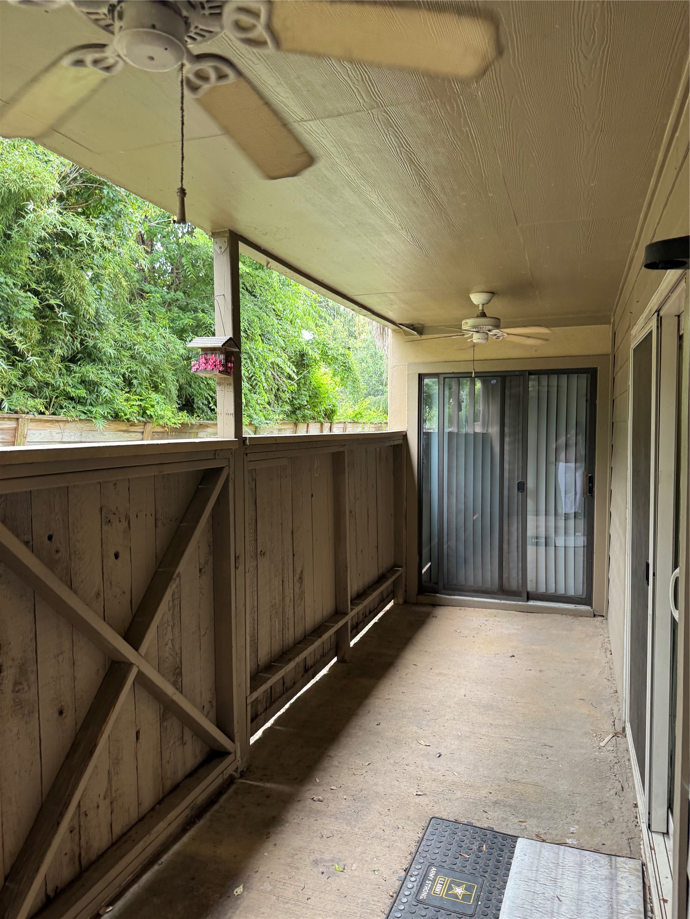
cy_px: 460
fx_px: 638
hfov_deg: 56.8
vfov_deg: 71.6
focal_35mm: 24
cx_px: 345
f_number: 1.78
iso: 160
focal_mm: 6.76
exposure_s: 1/121
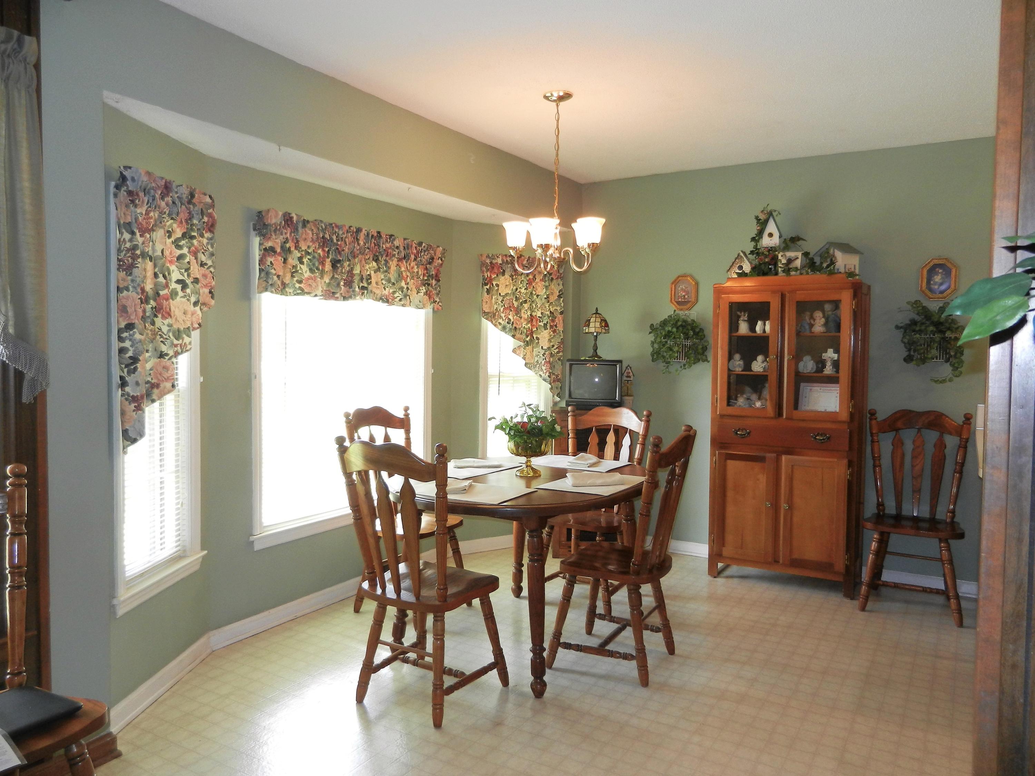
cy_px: 388
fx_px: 747
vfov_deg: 54.9
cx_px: 518
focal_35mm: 25
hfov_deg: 69.4
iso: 200
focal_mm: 4.5
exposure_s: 1/30
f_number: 3.5
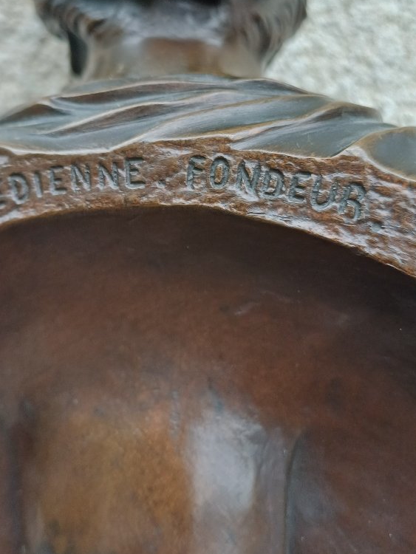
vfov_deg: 46.4
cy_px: 210
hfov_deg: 35.5
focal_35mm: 40
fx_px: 641
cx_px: 132
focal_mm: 4.65
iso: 160
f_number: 1.8
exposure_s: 1/50
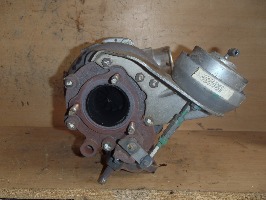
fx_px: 292
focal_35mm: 38
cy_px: 100
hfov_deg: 49.0
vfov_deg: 37.7
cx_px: 133
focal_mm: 6.83
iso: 100
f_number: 4.6
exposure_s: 1/40
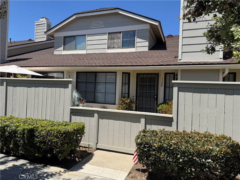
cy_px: 90
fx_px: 166
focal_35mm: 24
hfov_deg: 71.6
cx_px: 120
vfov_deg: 56.8
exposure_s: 1/4049
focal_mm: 6.76
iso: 80
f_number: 1.78
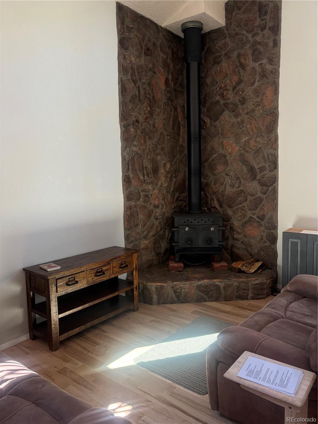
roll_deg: +0.9
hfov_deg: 53.1
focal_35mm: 26
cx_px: 159
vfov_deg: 67.3
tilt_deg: -5.8
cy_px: 212
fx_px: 318
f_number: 1.6
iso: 125
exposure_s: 1/70
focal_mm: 5.96
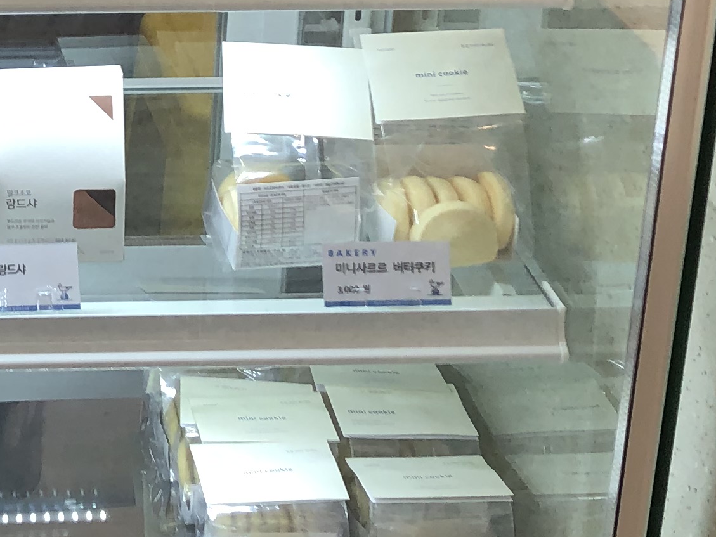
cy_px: -75
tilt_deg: -17.8
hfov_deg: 18.8
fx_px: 2069
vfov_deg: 14.4
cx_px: -86
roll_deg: -0.4
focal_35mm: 100
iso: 40
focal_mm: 3.99
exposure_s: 1/120
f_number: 1.8
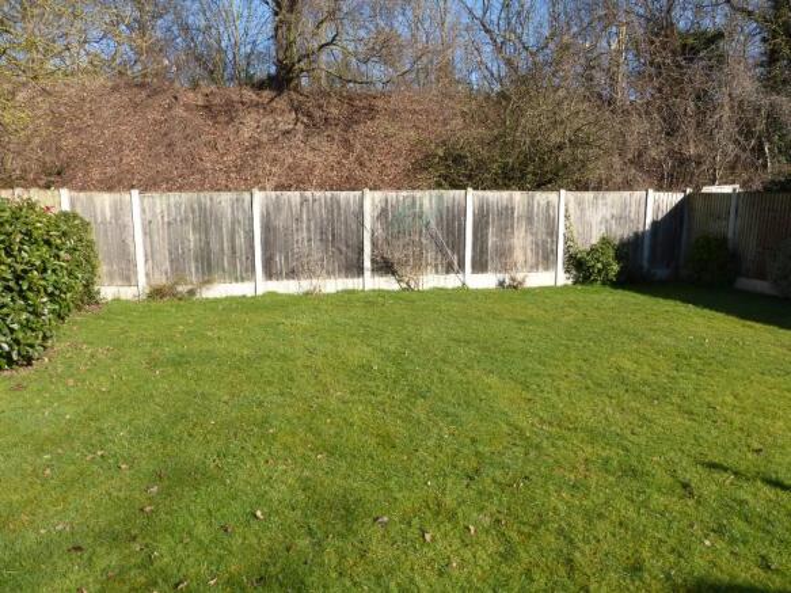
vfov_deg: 56.8
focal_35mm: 24
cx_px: 396
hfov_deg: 71.6
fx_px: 548
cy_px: 296
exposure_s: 1/500
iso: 100
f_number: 4
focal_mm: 4.3
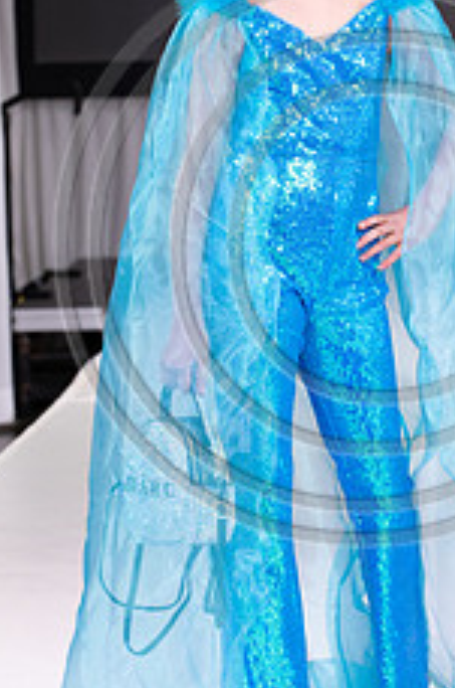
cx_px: 360
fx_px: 3390
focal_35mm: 178
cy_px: 241
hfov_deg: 7.7
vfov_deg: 11.6
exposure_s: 1/400
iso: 2000
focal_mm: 90
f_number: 5.6
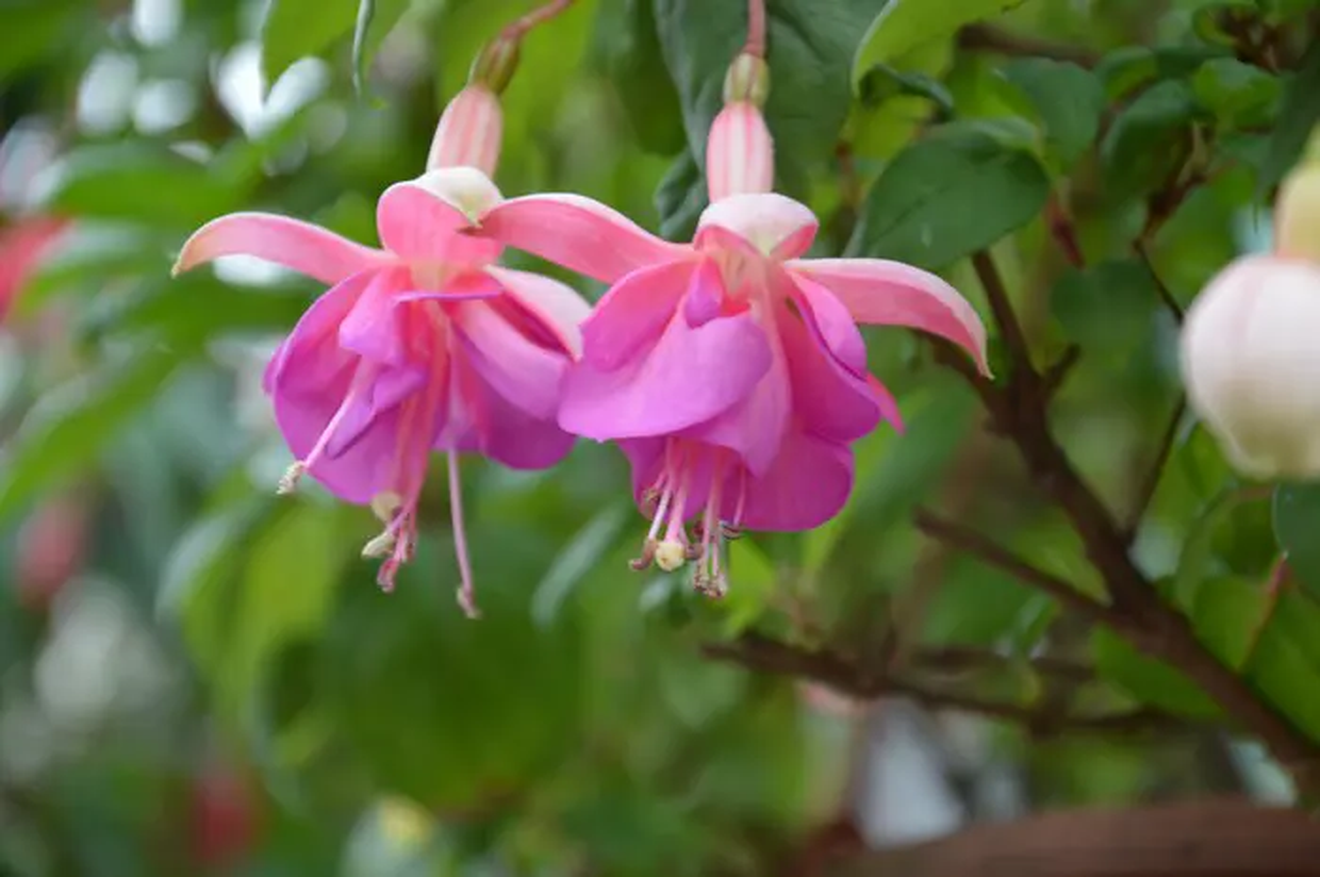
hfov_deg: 13.1
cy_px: 438
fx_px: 5768
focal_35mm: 158
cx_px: 660
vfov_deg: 8.7
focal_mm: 105
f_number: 5.6
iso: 250
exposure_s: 1/125
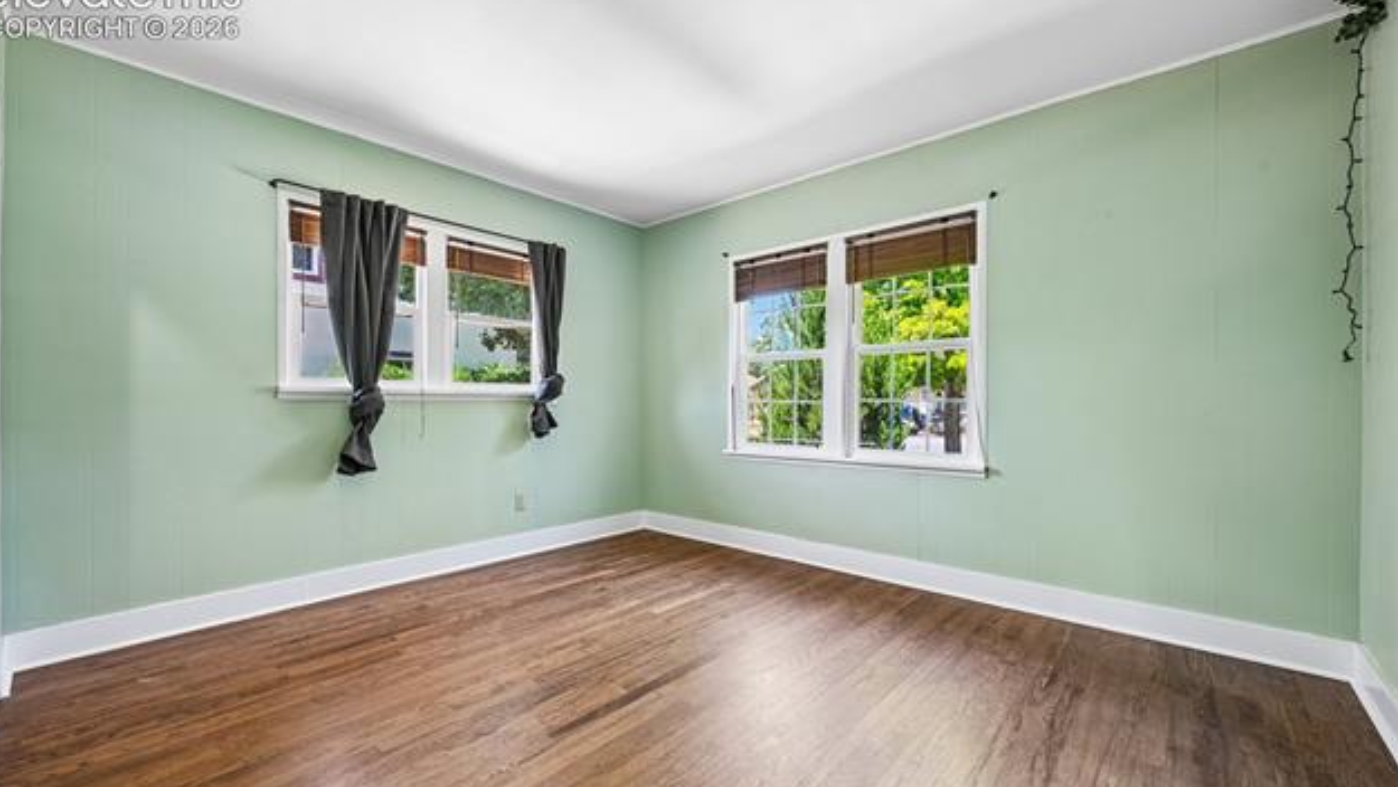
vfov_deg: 70.6
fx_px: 556
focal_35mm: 15
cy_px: 391
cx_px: 684
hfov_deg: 103.0
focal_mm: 14
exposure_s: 1/10
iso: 400
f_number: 10
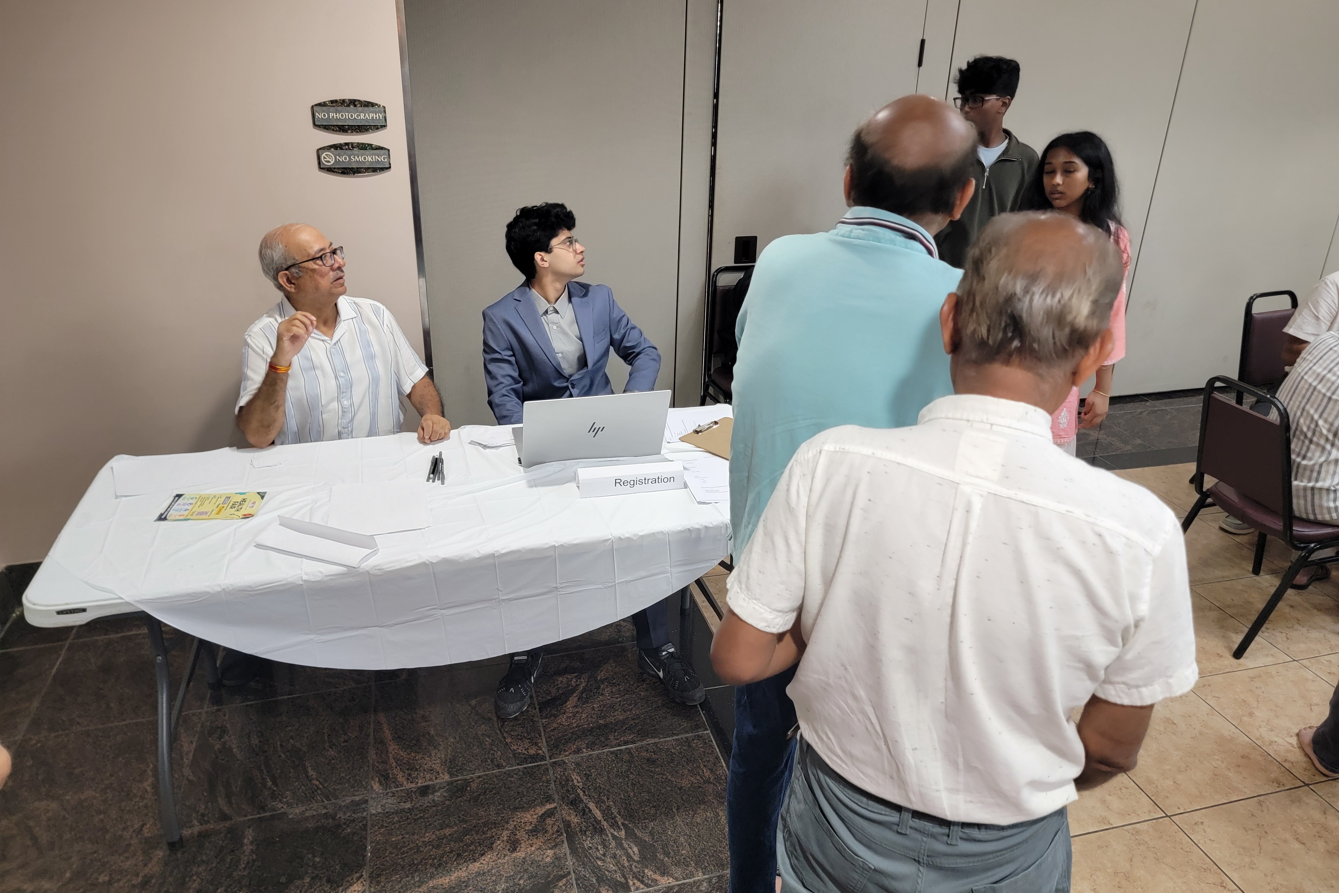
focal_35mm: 25
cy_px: 424
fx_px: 930
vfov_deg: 51.3
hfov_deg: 71.5
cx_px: 669
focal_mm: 6.7
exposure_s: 1/120
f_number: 1.8
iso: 250
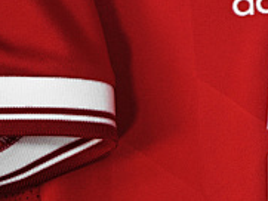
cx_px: 483
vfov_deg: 10.3
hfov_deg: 13.0
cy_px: -152
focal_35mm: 137
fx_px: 1061
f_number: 1.75
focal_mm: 8.67
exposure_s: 1/100
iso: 103
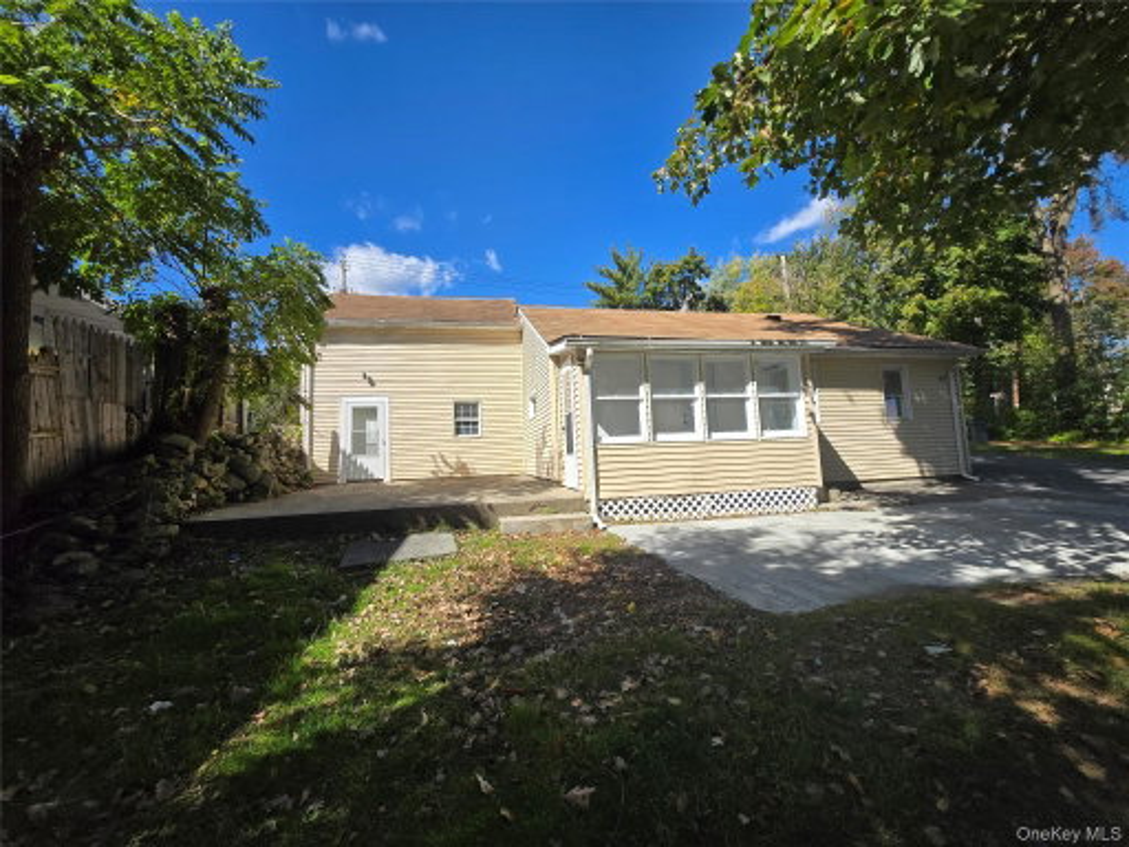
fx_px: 424
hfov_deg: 106.2
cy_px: 424
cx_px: 564
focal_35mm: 13
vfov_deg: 89.9
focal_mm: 1.7
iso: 25
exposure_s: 1/917
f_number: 2.2
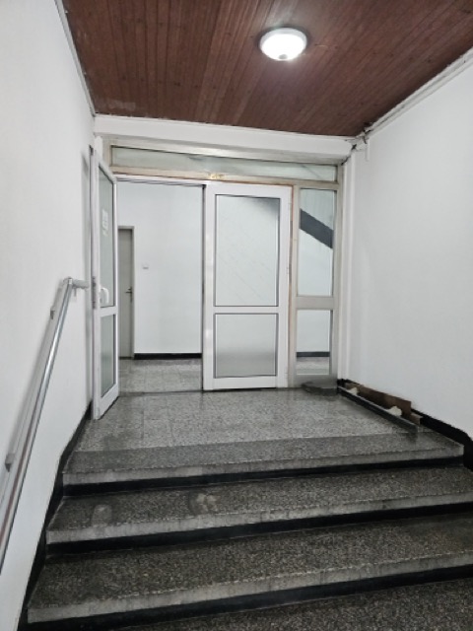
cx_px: 236
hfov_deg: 58.9
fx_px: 419
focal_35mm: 23
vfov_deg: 73.9
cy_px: 316
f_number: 1.7
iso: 640
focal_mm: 6.3
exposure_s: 1/100
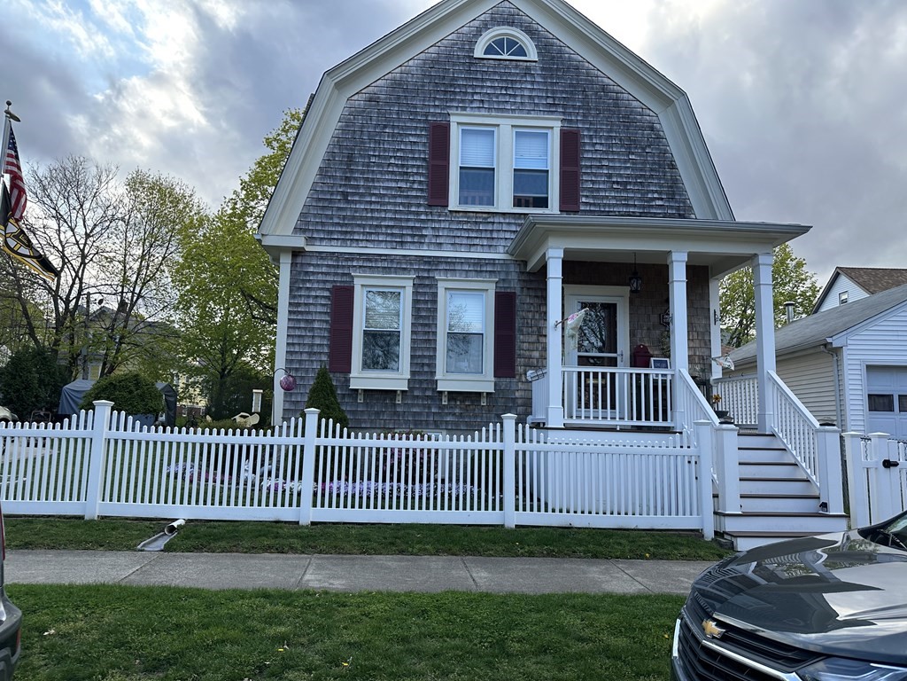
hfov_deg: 71.6
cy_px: 340
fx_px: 629
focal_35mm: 24
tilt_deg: +7.3
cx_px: 454
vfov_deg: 56.8
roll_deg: -1.1
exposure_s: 1/1339
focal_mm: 6.86
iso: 80
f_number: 1.78
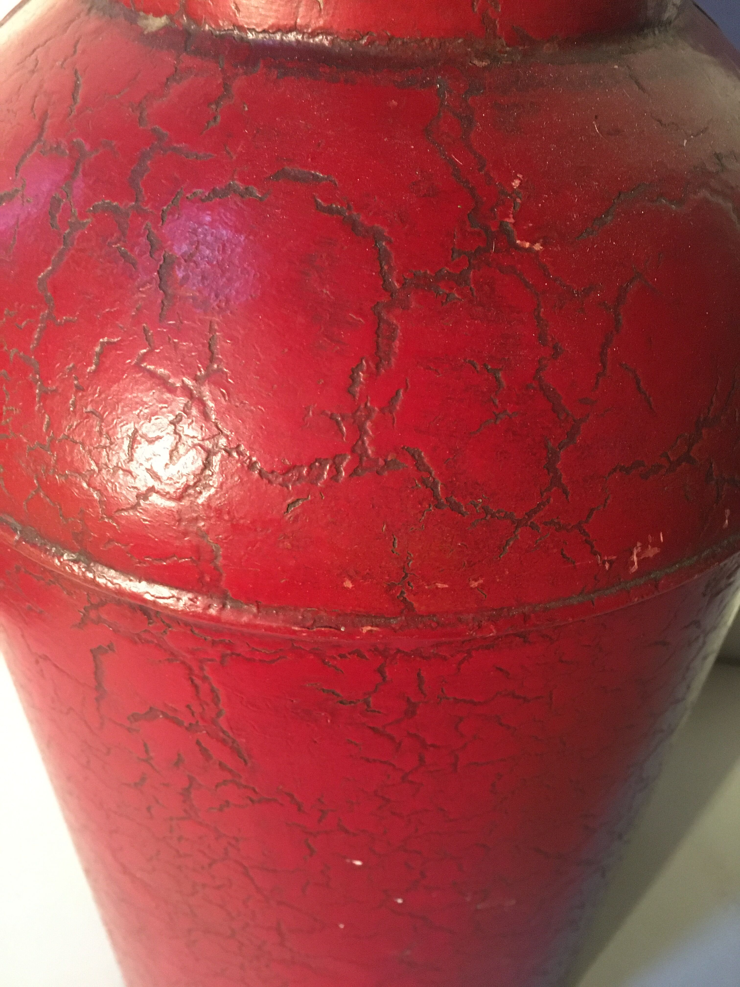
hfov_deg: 48.2
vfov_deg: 61.7
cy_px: 494
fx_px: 827
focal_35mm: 29
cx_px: 370
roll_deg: -3.5
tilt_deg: -42.0
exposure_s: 1/17
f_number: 2.2
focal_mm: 4.15
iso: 320
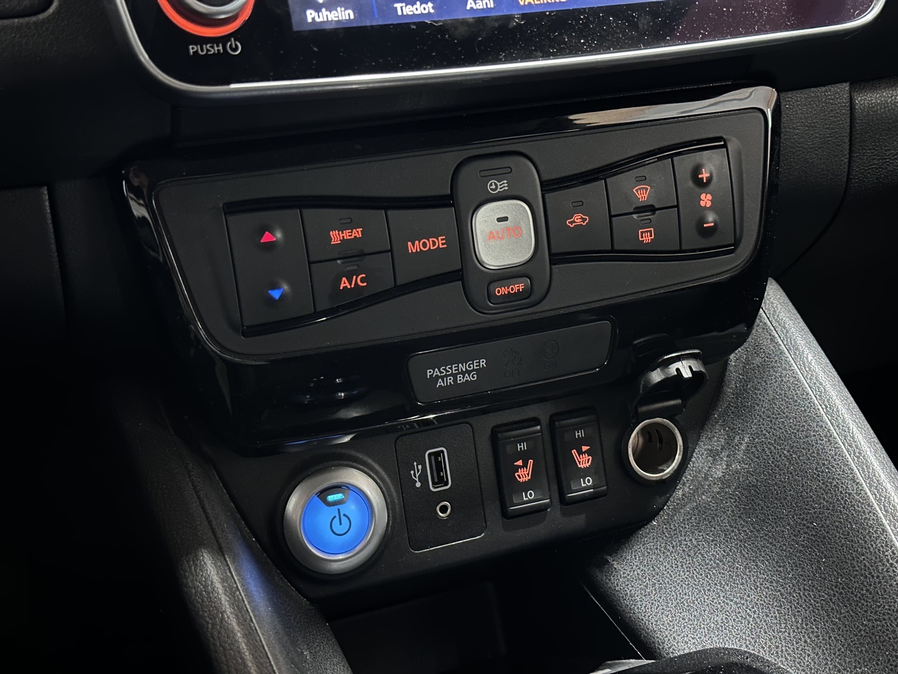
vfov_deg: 30.3
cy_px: 337
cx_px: 449
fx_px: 1245
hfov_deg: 39.7
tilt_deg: -27.1
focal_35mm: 48
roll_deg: -1.1
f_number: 1.78
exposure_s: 1/9
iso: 640
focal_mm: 6.86
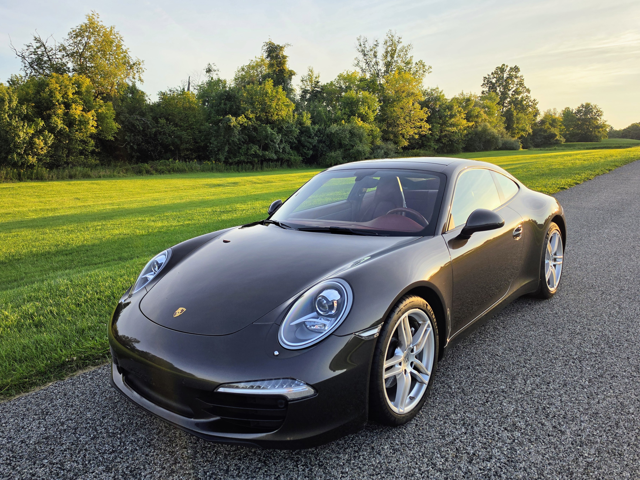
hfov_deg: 73.9
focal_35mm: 23
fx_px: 425
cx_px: 320
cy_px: 240
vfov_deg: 58.9
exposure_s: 1/4055
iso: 64
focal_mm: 6.5
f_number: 1.4
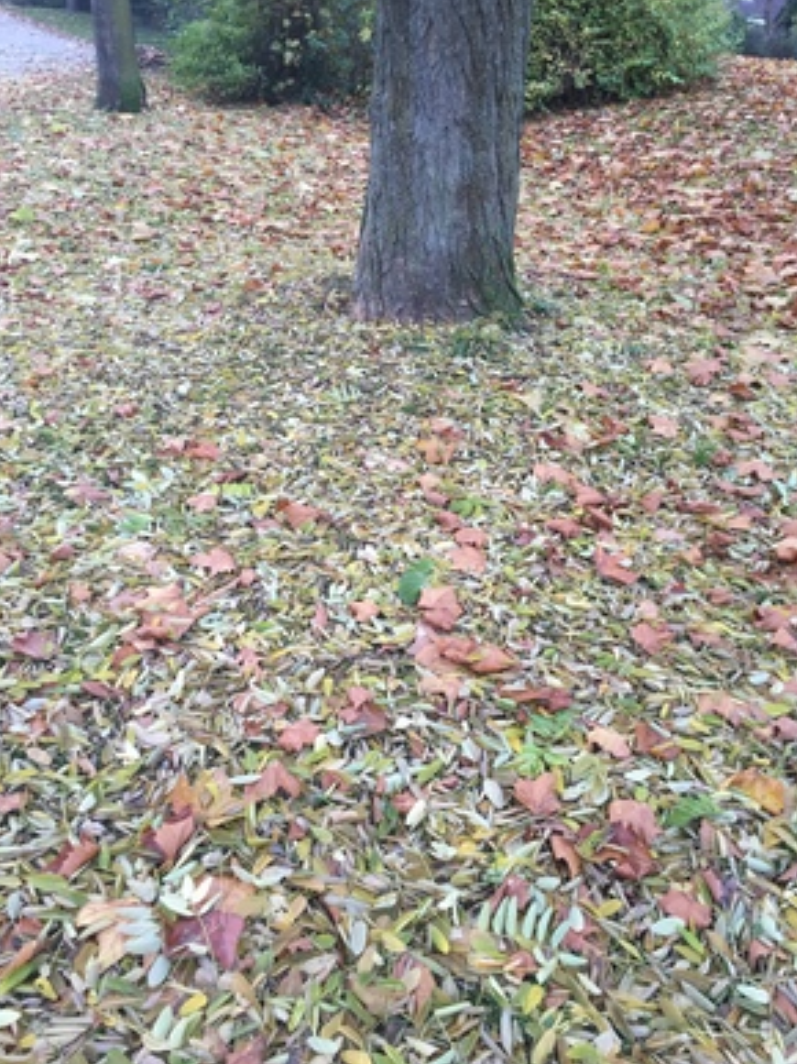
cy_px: 528
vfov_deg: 60.0
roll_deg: -5.7
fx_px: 921
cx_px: 404
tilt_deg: -27.2
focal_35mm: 30
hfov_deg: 46.8
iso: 80
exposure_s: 1/33
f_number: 2.2
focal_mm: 4.15
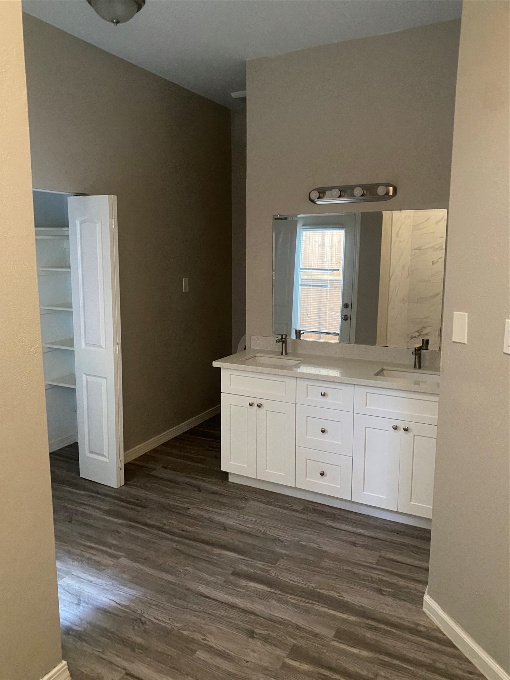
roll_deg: -0.9
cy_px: 340
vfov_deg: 67.3
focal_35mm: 26
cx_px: 255
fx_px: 511
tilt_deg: -7.9
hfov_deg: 53.1
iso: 640
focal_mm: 4.25
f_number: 1.8
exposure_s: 1/30
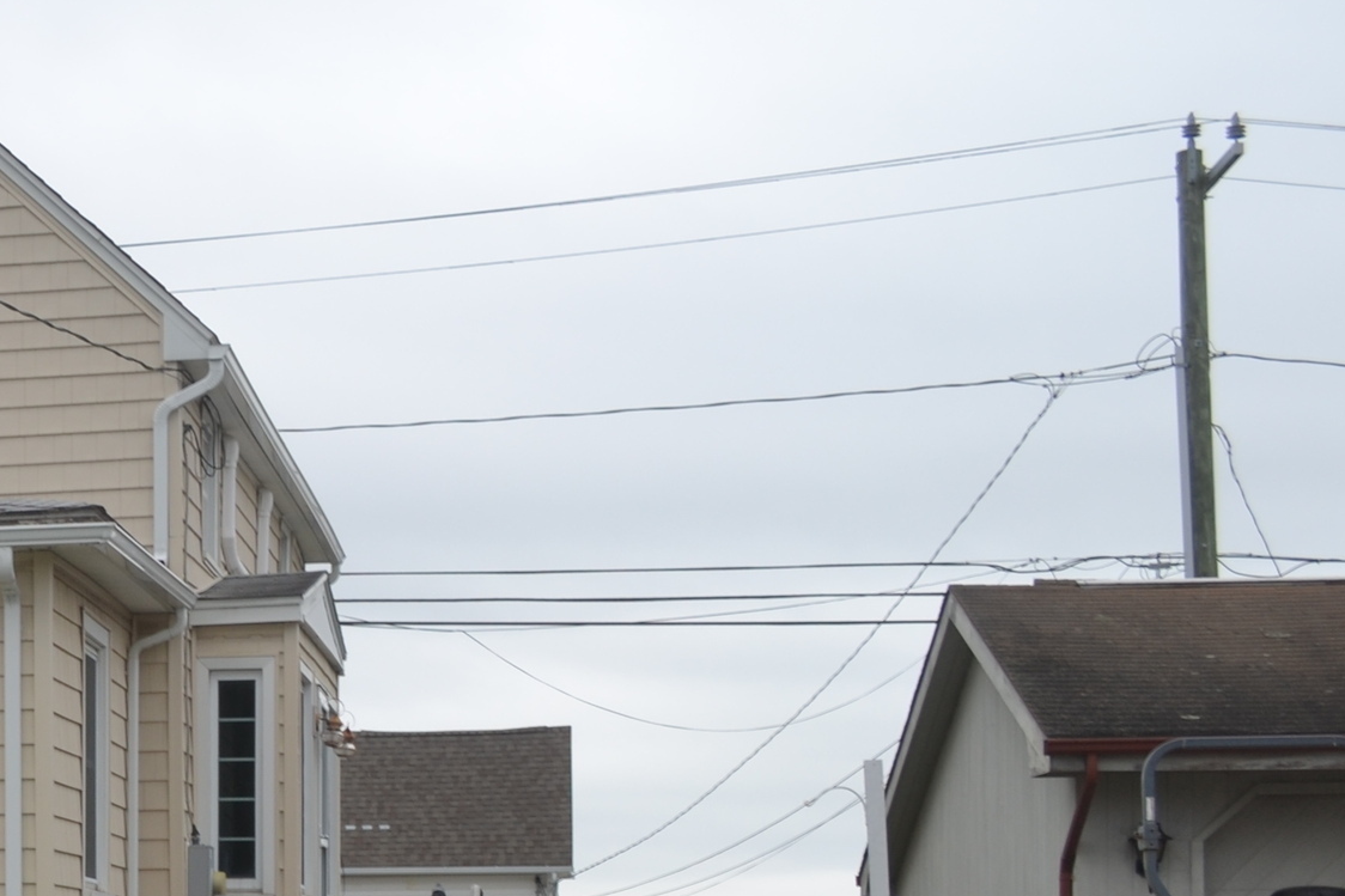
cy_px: 904
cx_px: -469
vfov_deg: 16.3
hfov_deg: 21.9
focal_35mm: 82
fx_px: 3063
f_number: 7.1
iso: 100
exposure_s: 1/200
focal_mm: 20
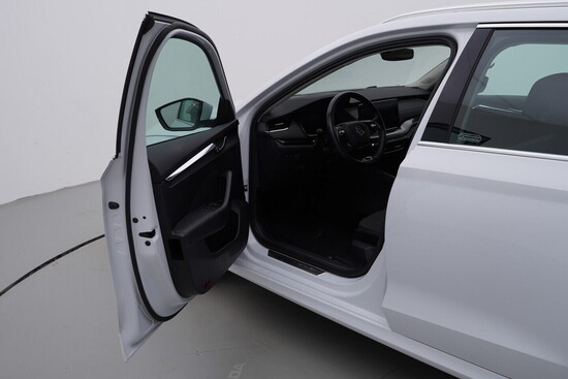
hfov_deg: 53.1
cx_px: 284
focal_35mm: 36
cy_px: 190
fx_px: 568
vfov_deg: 36.9
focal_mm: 24
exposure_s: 1/100
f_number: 4.5
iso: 125
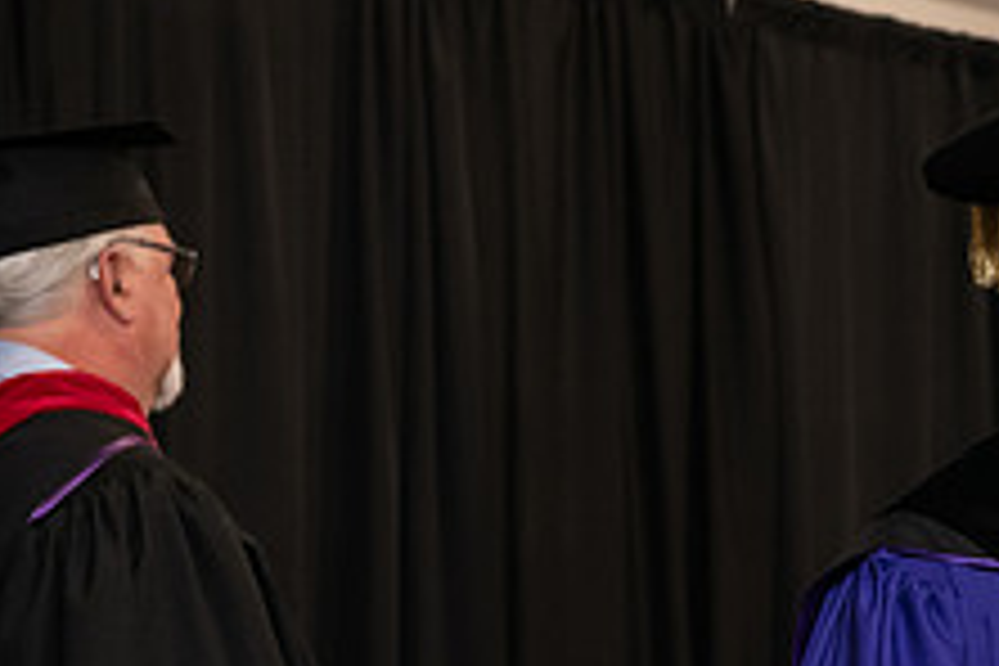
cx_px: 1260
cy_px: 718
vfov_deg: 8.7
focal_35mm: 157
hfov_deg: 12.7
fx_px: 4356
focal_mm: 60
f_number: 5
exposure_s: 1/125
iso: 2000
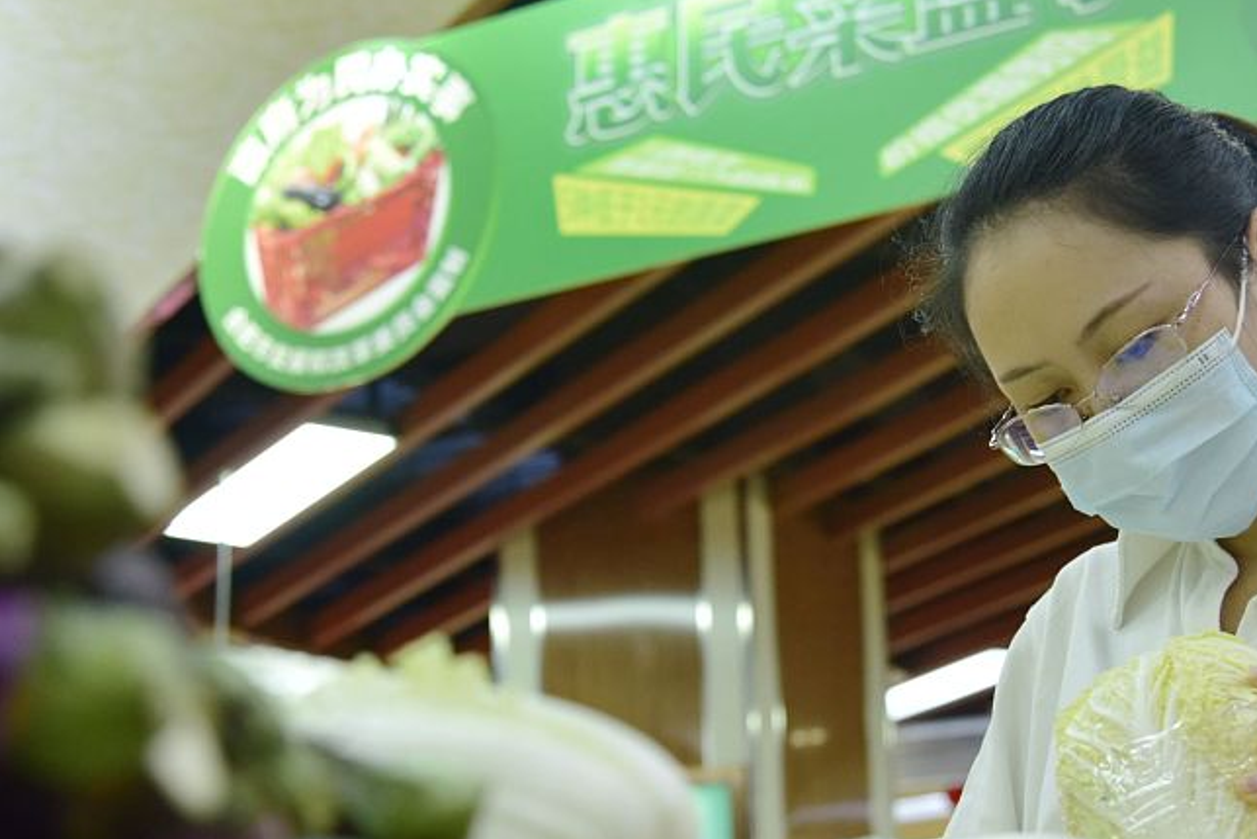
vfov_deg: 16.3
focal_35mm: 84
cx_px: 764
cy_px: 449
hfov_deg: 24.1
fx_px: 2933
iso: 1250
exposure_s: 1/100
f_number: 4.5
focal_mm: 45
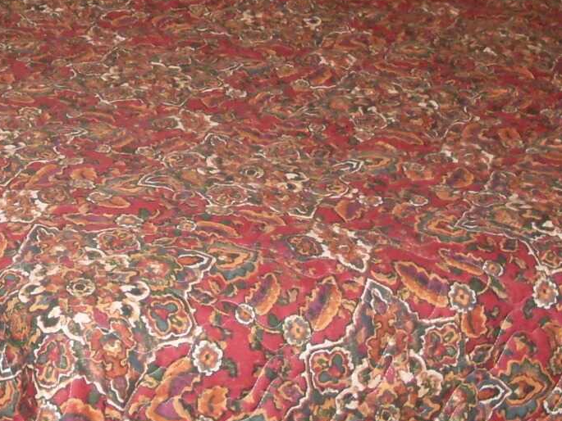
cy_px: -66
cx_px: 80
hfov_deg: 17.5
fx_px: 1802
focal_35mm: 111
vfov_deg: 13.0
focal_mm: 6.3
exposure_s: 1/45
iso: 200
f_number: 2.8
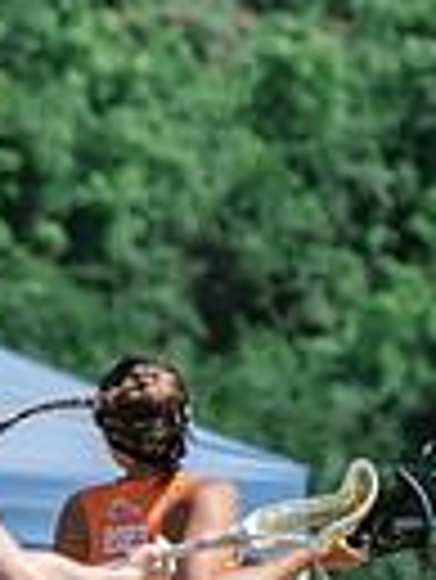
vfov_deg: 1.5
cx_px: -165
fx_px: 21544
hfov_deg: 1.2
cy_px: 1080
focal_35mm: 1285
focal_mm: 200
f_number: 5
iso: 400
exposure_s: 1/1600
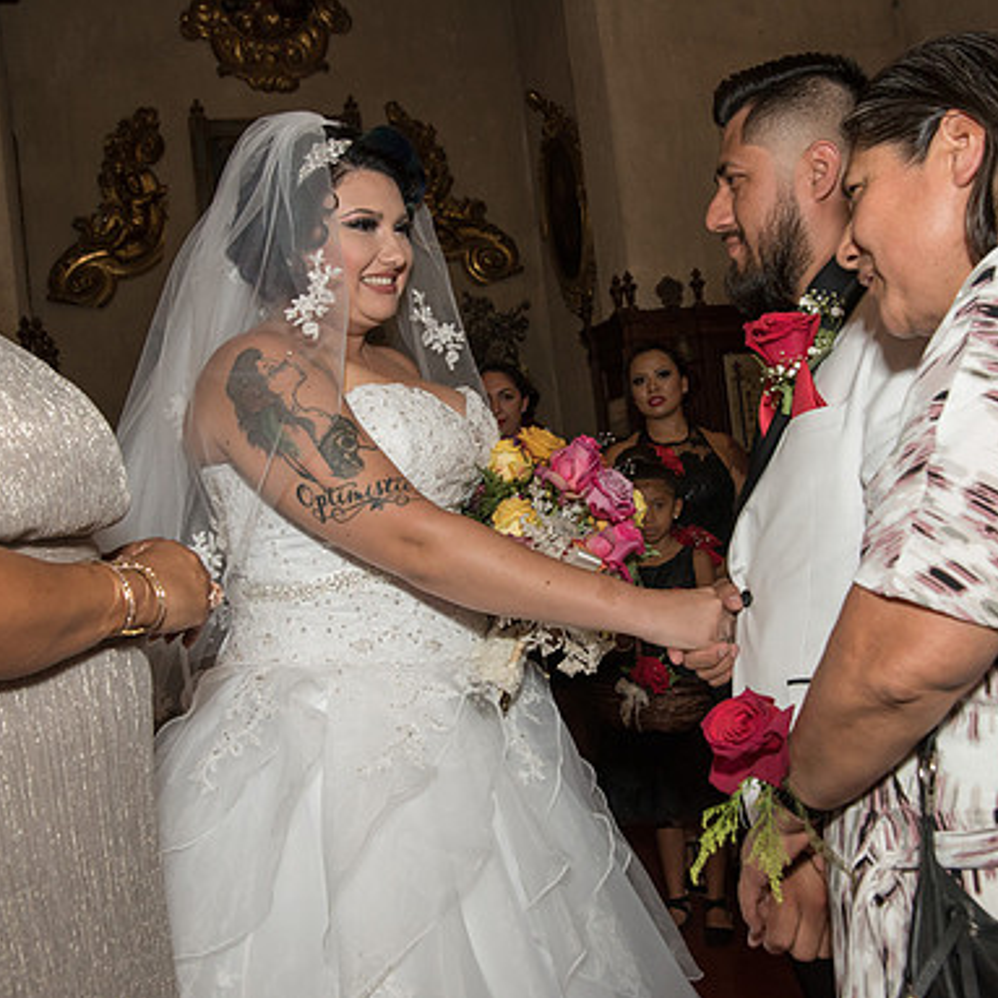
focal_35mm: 36
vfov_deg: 46.0
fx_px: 1174
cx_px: 513
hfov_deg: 46.0
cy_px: 499
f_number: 9
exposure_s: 1/125
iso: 2000
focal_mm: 28
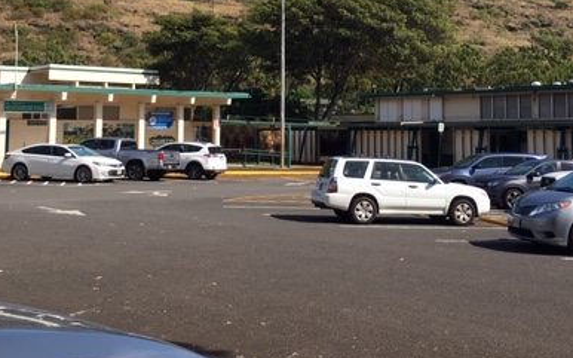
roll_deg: -1.1
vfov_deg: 24.8
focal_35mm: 51
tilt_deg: +6.7
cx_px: 340
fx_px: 796
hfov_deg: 39.4
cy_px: 55
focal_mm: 4.15
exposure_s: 1/1326
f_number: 2.2
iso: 25
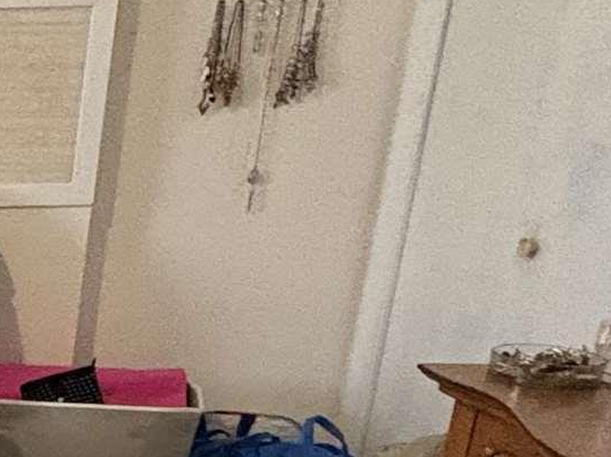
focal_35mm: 80
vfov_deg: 17.7
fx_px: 1411
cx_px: -532
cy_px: 513
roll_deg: +2.6
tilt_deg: -19.8
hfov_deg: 18.4
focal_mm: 2.22
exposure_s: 1/60
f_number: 2.2
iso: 800
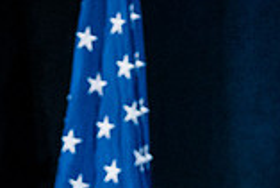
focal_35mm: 765
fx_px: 5955
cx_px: 202
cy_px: 343
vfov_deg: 1.8
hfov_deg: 2.7
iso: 6400
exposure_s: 1/200
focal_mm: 138
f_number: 3.5
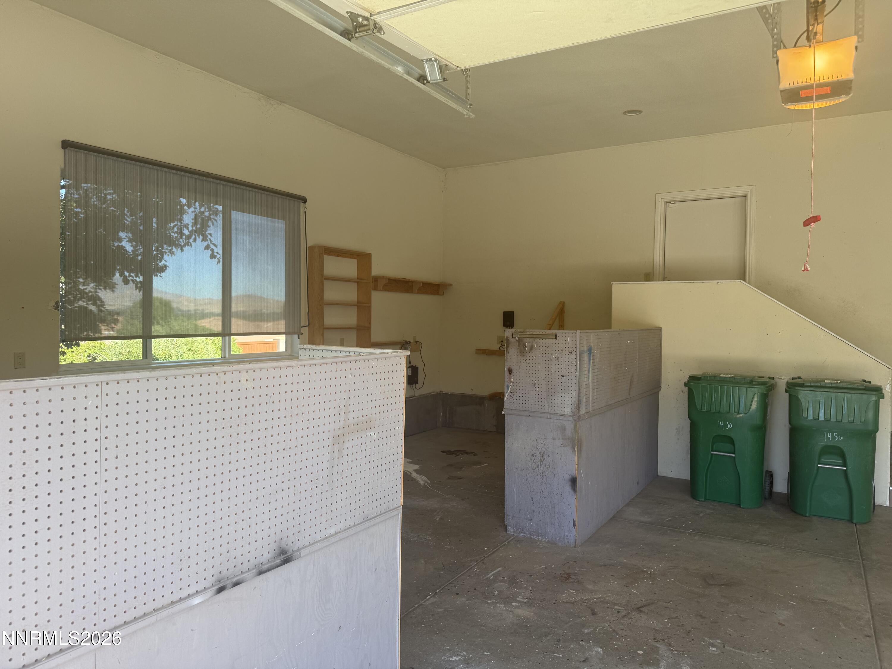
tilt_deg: -0.1
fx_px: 618
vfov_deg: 56.8
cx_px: 446
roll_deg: +0.5
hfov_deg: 71.6
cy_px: 334
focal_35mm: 24
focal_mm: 6.76
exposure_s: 1/194
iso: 80
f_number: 1.78
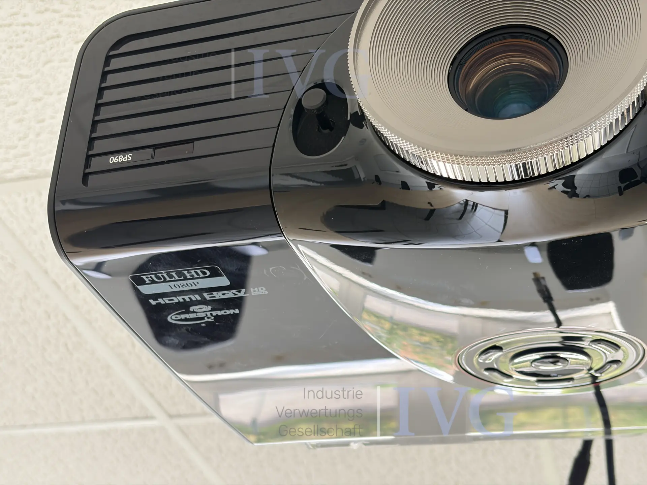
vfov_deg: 28.0
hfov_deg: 36.8
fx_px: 972
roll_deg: -5.2
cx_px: 324
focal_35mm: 52
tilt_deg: +35.3
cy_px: 242
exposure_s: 1/60
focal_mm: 5.96
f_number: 1.6
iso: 100
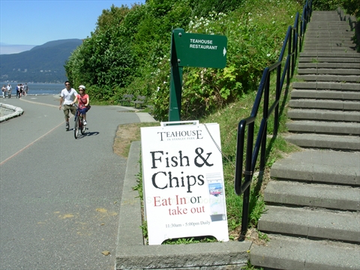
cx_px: 180
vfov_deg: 37.7
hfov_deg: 49.0
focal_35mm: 38
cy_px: 135
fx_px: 395
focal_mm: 6.3
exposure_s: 1/527
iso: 50
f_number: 4.9
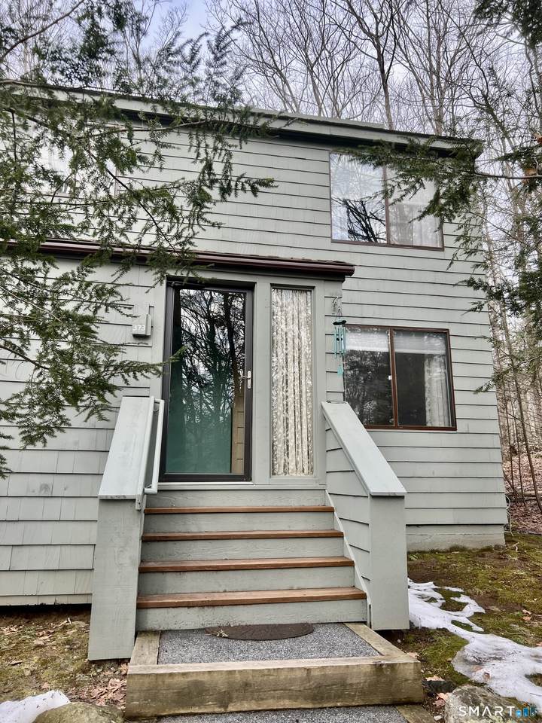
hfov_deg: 53.1
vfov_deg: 67.3
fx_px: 543
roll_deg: +1.1
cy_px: 362
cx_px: 271
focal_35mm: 26
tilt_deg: +12.9
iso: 50
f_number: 1.5
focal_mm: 5.7
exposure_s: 1/666
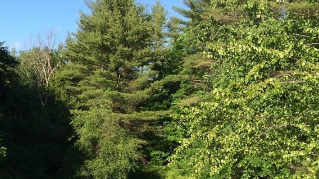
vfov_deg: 20.8
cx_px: 84
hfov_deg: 35.9
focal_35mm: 57
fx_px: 482
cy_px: 146
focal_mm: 4.15
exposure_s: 1/1140
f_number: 2.2
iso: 32
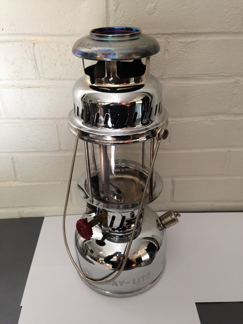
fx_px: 309
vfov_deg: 55.3
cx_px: 122
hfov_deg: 43.0
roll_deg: -0.1
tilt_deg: -32.1
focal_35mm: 33
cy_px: 162
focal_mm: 4.12
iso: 64
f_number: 2.4
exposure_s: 1/20
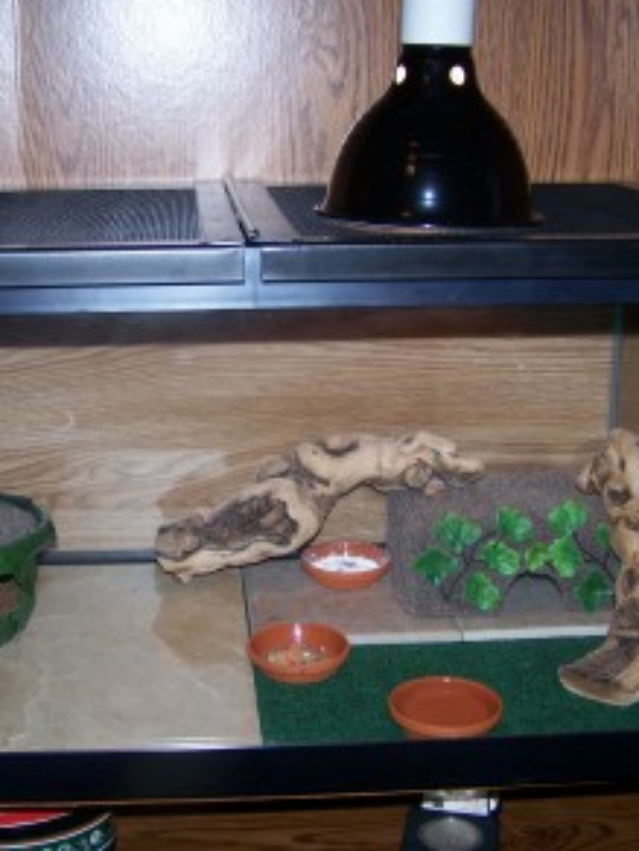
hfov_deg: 27.8
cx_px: 210
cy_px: 420
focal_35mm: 52
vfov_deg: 36.8
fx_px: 1280
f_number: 2.8
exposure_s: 1/60
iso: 80
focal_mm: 6.3
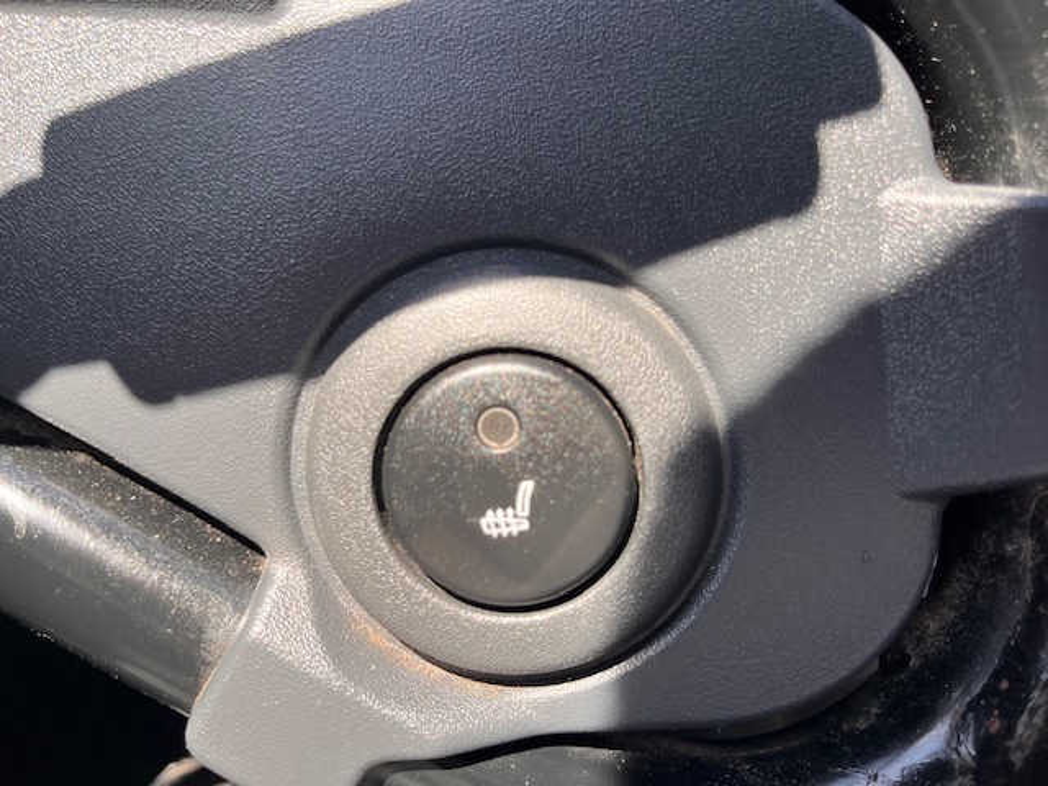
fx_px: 787
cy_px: 393
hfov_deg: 67.3
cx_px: 524
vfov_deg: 53.1
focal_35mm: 26
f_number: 1.6
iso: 50
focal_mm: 5.1
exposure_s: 1/397
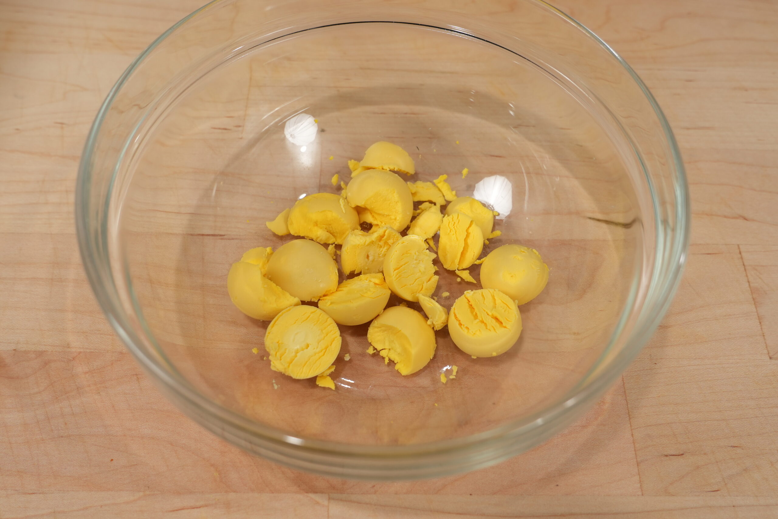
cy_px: 260
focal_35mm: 36
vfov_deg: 36.9
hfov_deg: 53.1
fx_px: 778
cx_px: 389
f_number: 4.5
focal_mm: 24
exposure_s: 1/160
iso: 500
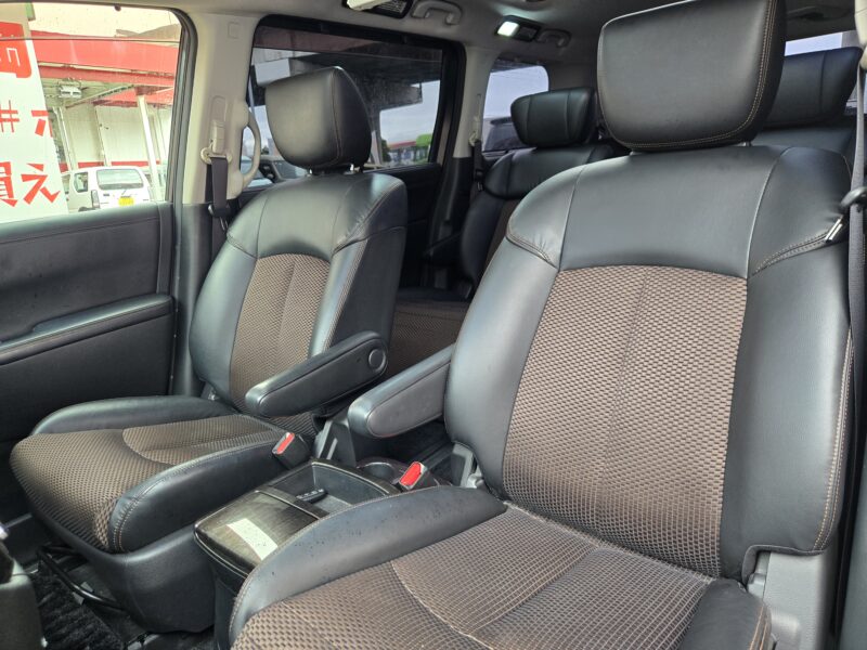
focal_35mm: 23
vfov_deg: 58.9
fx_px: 576
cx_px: 434
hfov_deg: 73.9
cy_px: 325
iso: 160
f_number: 1.8
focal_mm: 5.4
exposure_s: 1/100
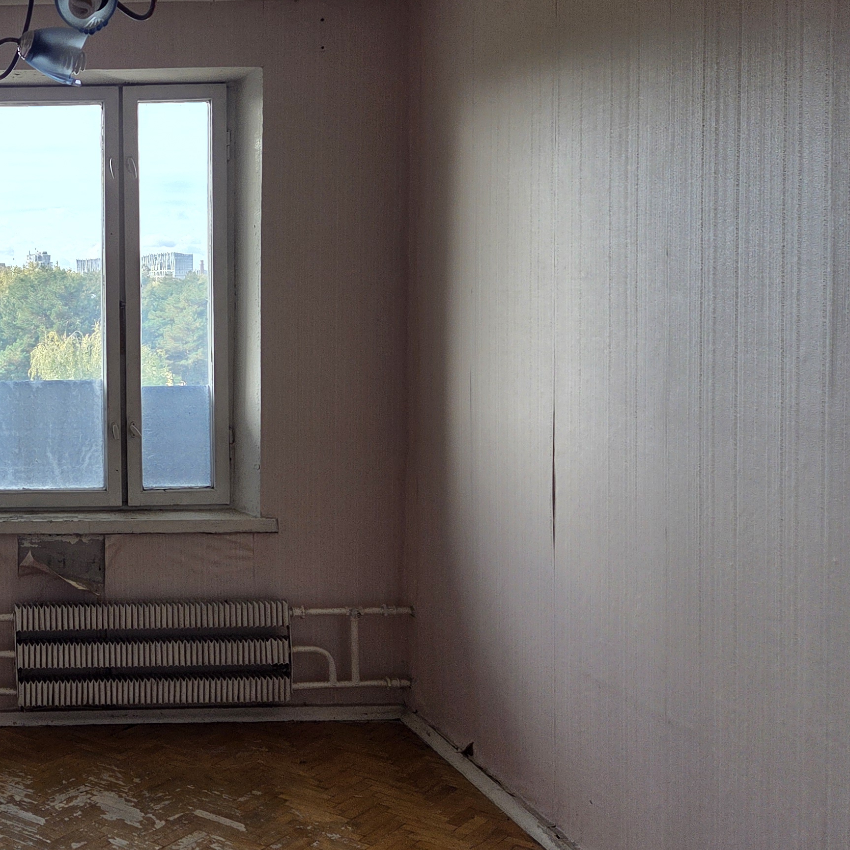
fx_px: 1306
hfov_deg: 32.2
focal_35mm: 47
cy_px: 346
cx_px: -62
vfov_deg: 35.9
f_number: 1.8
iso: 25
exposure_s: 1/180
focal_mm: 5.4
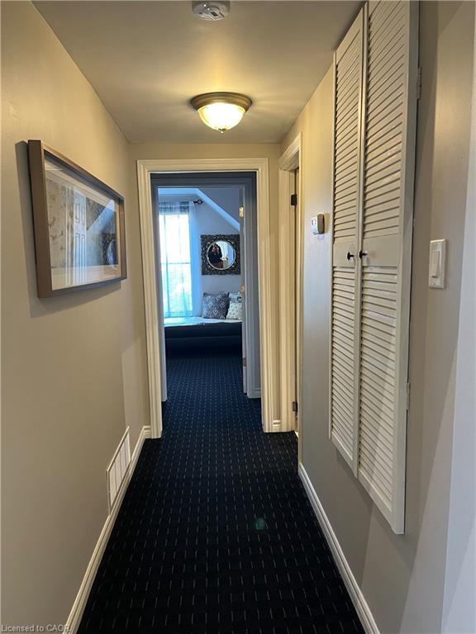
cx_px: 238
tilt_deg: -7.3
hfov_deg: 53.1
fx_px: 477
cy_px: 317
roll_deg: +1.0
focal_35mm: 26
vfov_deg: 67.3
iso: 250
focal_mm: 5.1
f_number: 1.6
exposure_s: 1/60
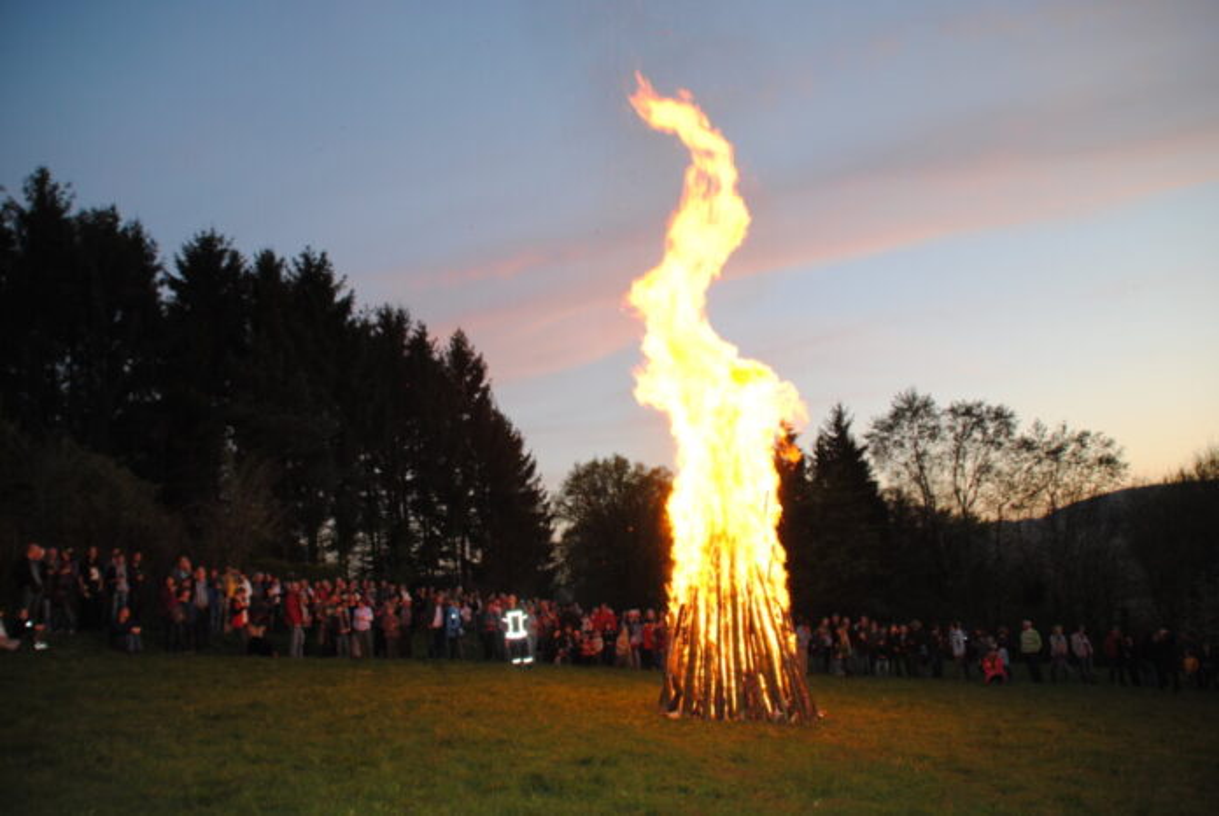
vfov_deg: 48.1
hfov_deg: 67.3
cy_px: 408
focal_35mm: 27
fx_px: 915
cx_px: 610
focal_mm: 18
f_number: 3.5
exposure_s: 1/60
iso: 200
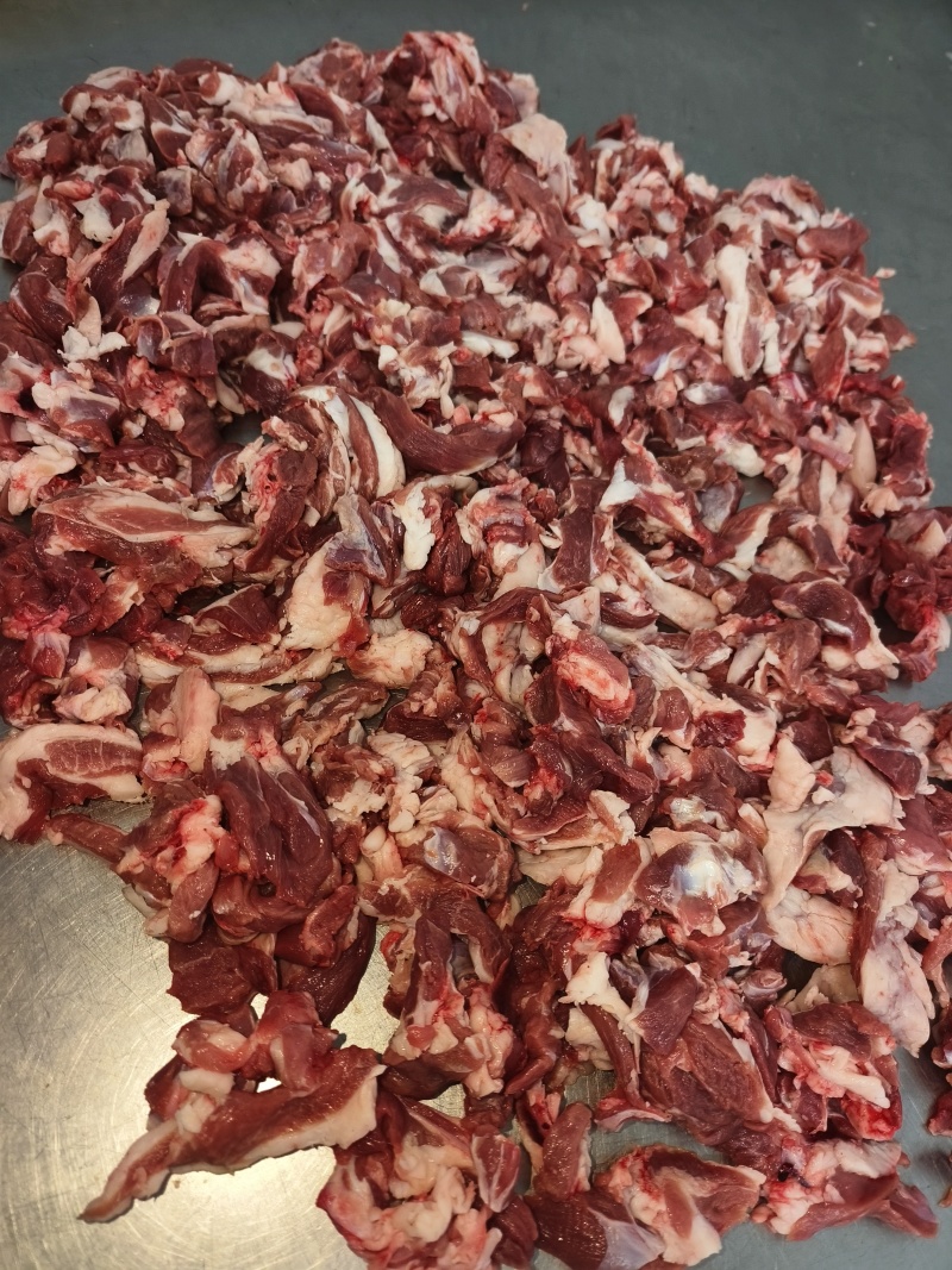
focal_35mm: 23
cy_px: 635
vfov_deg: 73.9
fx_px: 844
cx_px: 476
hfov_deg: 58.9
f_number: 1.75
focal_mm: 5.5
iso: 832
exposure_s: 1/100
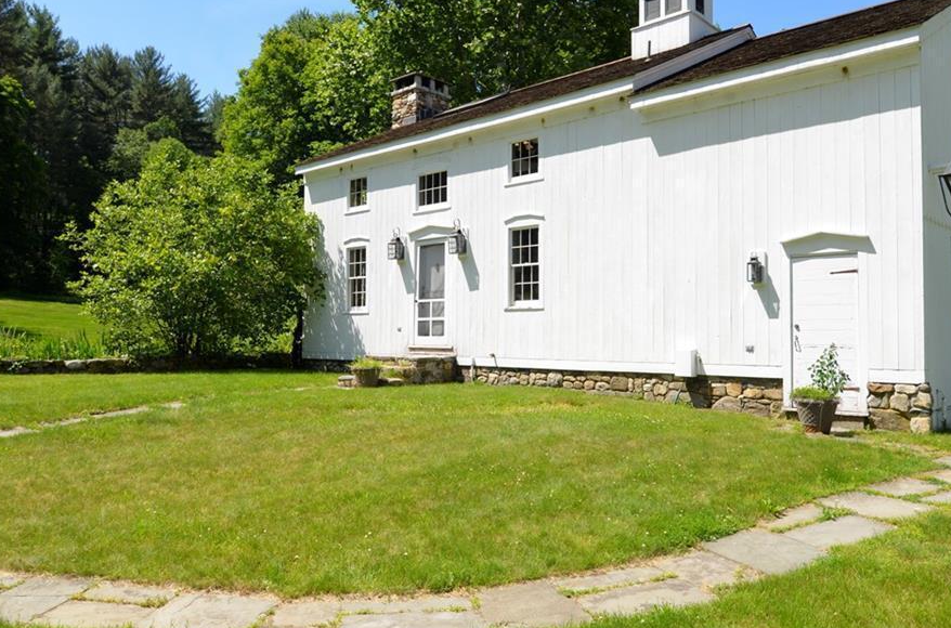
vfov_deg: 46.1
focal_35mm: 28
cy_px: 294
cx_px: 477
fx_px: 738
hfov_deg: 65.6
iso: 100
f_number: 9.5
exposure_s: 1/200
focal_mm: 16
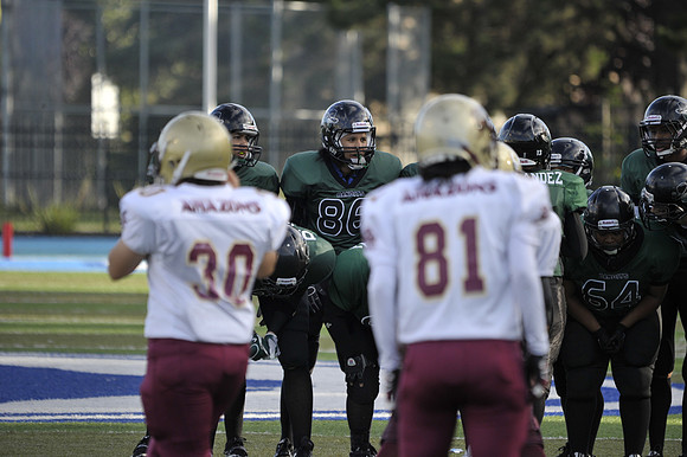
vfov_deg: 2.7
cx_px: 344
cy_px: 228
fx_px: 9536
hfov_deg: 4.1
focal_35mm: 500
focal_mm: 500
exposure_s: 1/1000
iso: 1000
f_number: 6.3
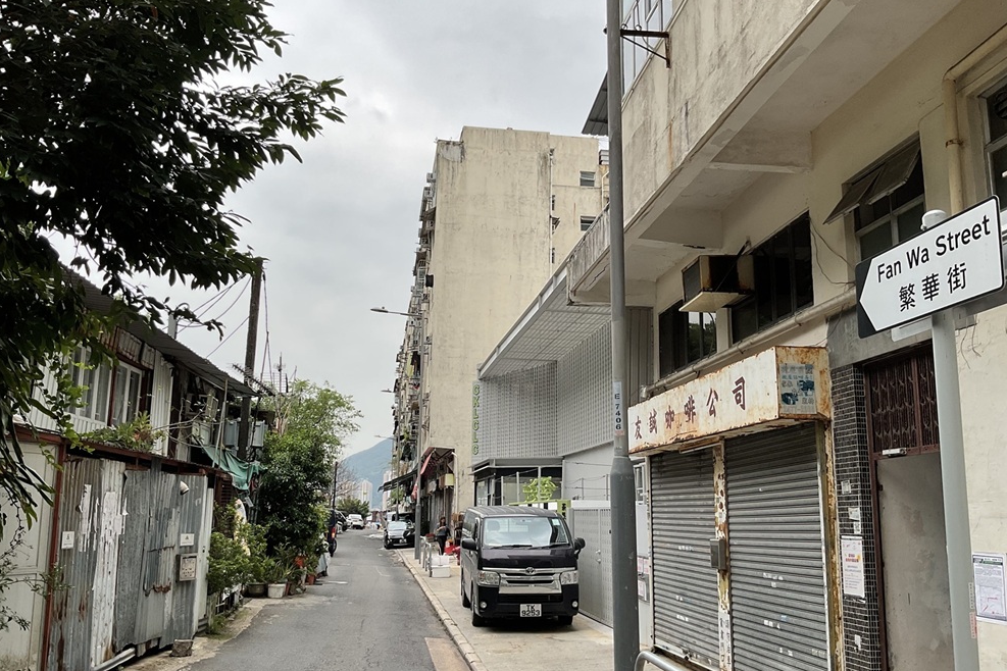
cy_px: 362
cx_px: 496
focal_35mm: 31
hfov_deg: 60.3
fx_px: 867
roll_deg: -0.2
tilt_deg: +8.7
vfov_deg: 42.3
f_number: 1.8
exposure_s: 1/855
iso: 16
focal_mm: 3
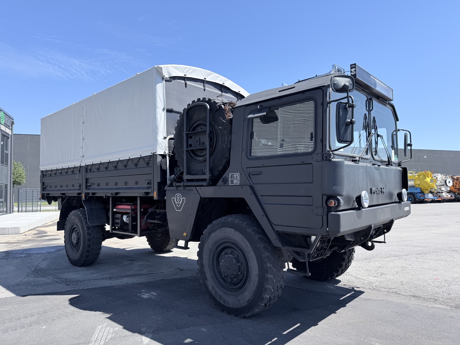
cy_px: 172
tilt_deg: +5.5
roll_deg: +2.4
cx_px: 230
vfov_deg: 56.8
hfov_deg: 71.6
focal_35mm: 24
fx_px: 319
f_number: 1.78
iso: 80
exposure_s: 1/1949
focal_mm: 6.76
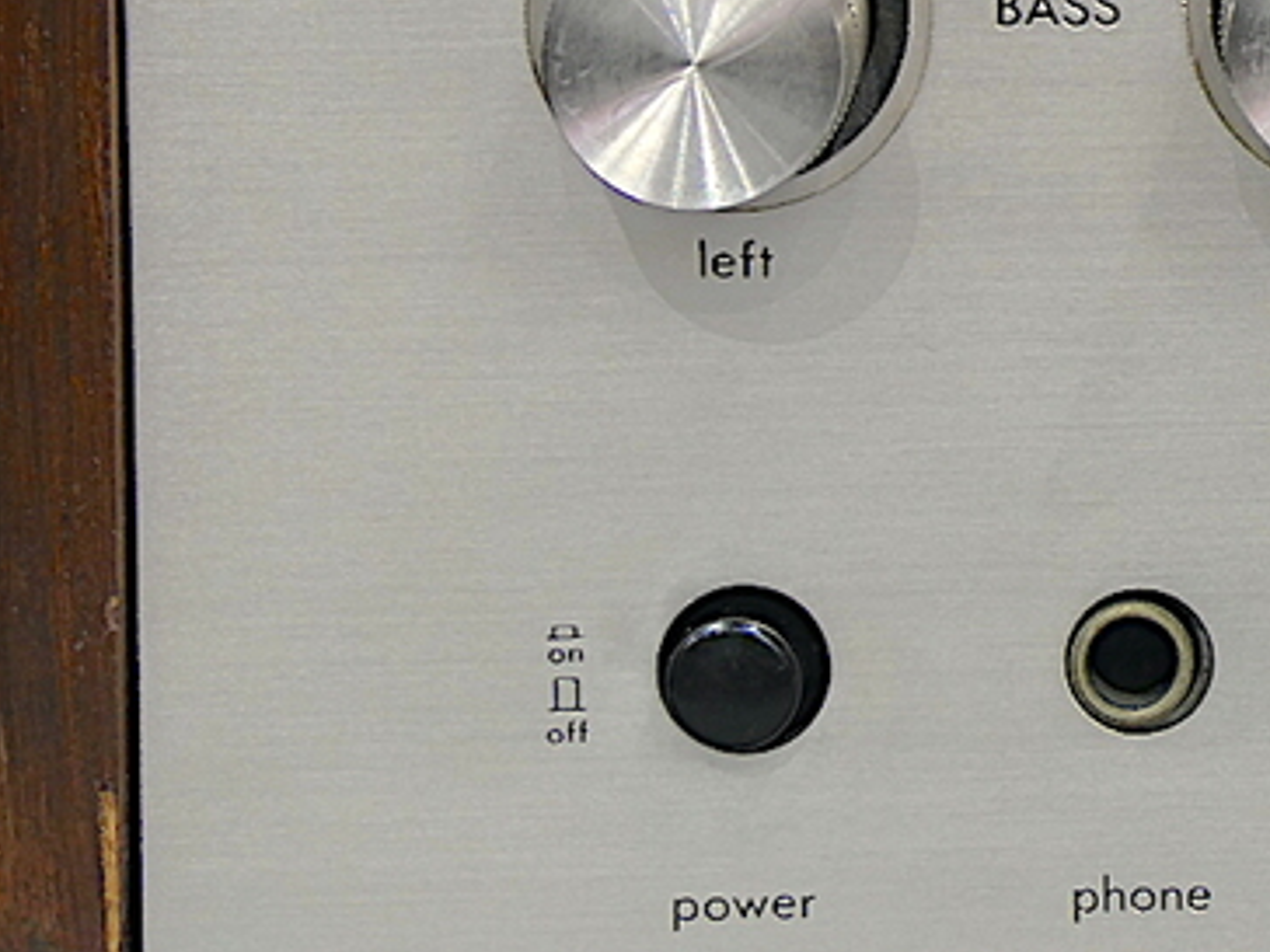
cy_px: 80
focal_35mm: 327
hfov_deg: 6.0
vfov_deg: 4.5
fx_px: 11997
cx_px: 1458
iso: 100
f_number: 5.2
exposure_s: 1/1.6
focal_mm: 22.3
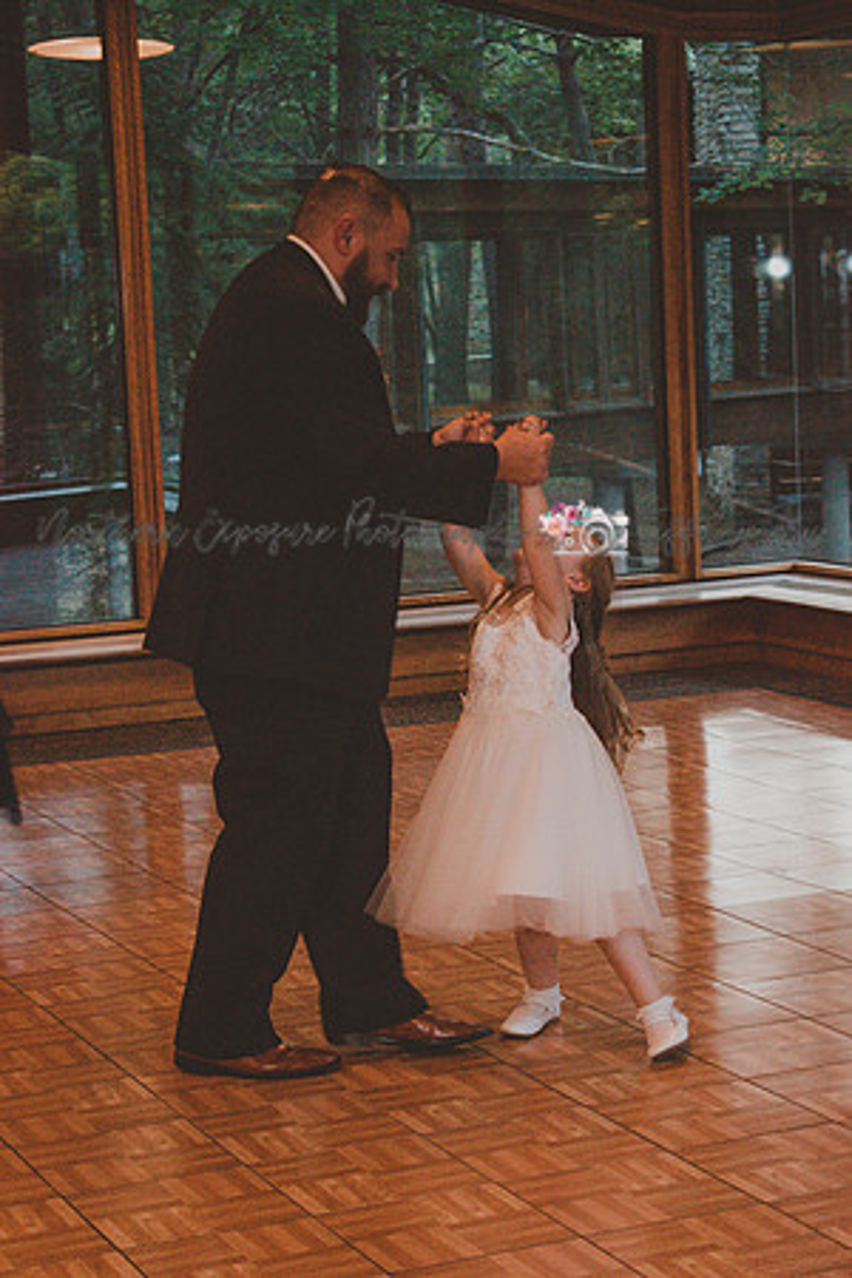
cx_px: 426
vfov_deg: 24.6
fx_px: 2929
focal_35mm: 82
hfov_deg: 16.6
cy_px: 639
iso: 6400
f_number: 5.6
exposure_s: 1/60
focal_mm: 55
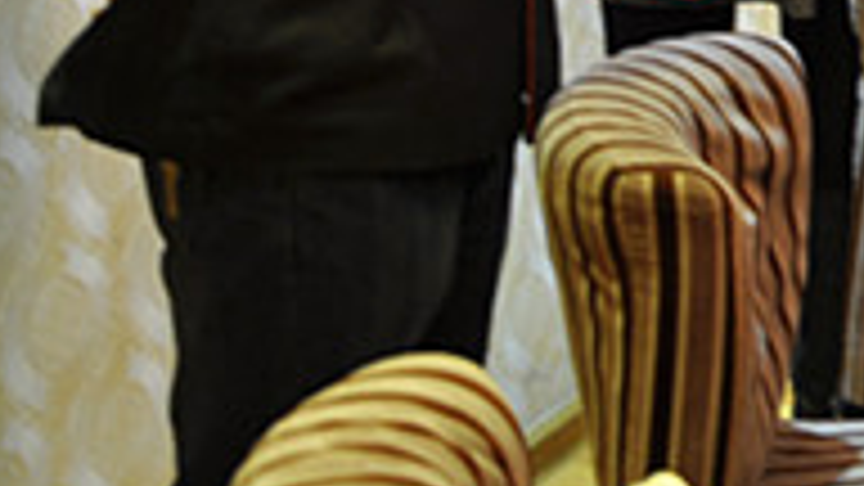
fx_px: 2887
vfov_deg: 9.3
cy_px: -315
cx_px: 1404
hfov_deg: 15.3
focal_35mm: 126
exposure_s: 1/4
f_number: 4
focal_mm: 22
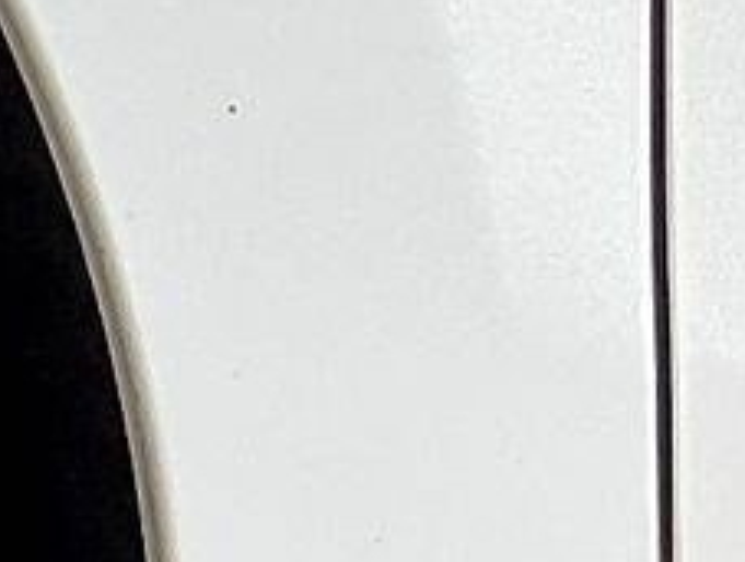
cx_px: -1762
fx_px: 4397
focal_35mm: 204
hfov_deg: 7.9
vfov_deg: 7.2
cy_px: 910
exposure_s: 1/136
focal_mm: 3
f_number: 1.8
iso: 16
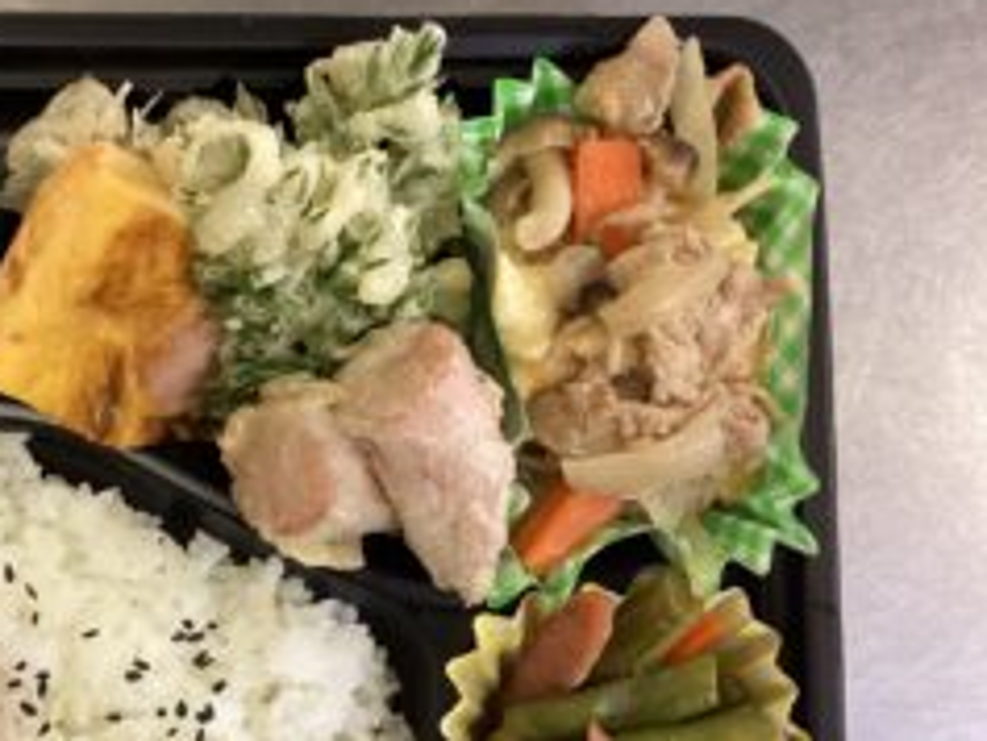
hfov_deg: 37.7
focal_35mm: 49
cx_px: 219
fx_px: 1398
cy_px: 464
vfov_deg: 29.6
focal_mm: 3.3
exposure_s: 1/60
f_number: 2.4
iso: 320
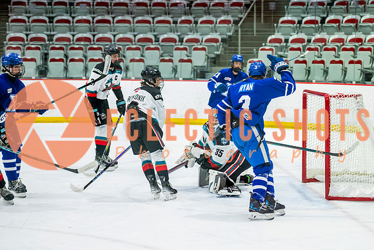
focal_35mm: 117
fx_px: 1217
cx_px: 255
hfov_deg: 17.4
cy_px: 170
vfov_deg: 11.7
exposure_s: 1/800
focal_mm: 86
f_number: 3.2
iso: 1600
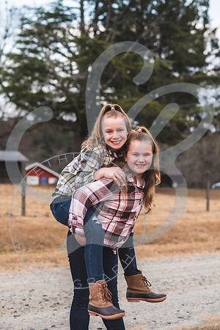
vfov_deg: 23.9
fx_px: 779
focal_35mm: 85
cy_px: 165
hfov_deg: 16.1
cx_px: 110
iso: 500
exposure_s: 1/400
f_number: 4
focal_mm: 85
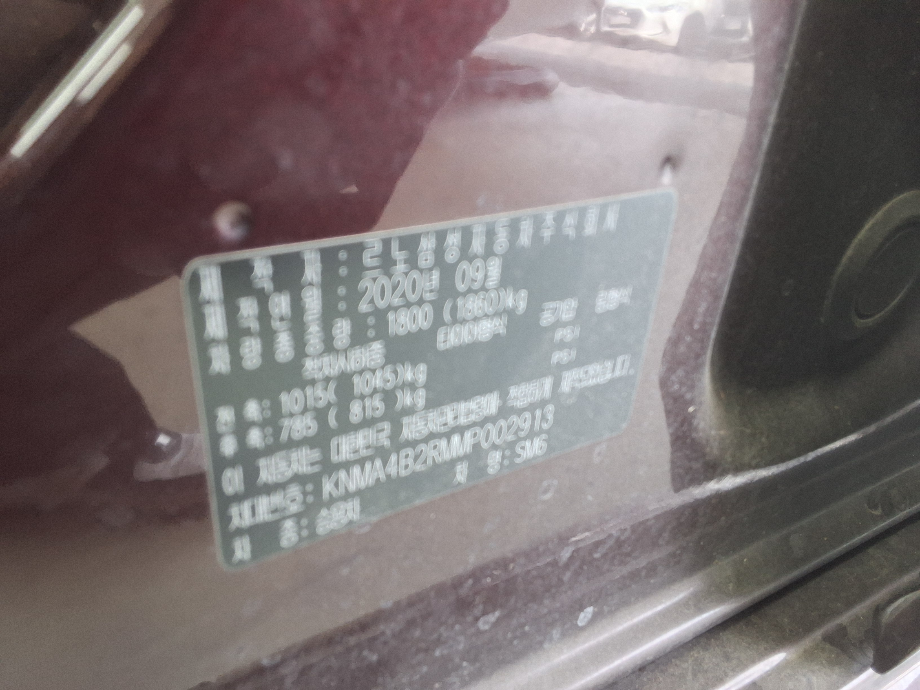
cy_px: 345
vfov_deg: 49.7
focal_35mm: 28
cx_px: 460
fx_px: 744
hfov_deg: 63.4
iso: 160
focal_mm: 2.91
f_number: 1.9
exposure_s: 1/40
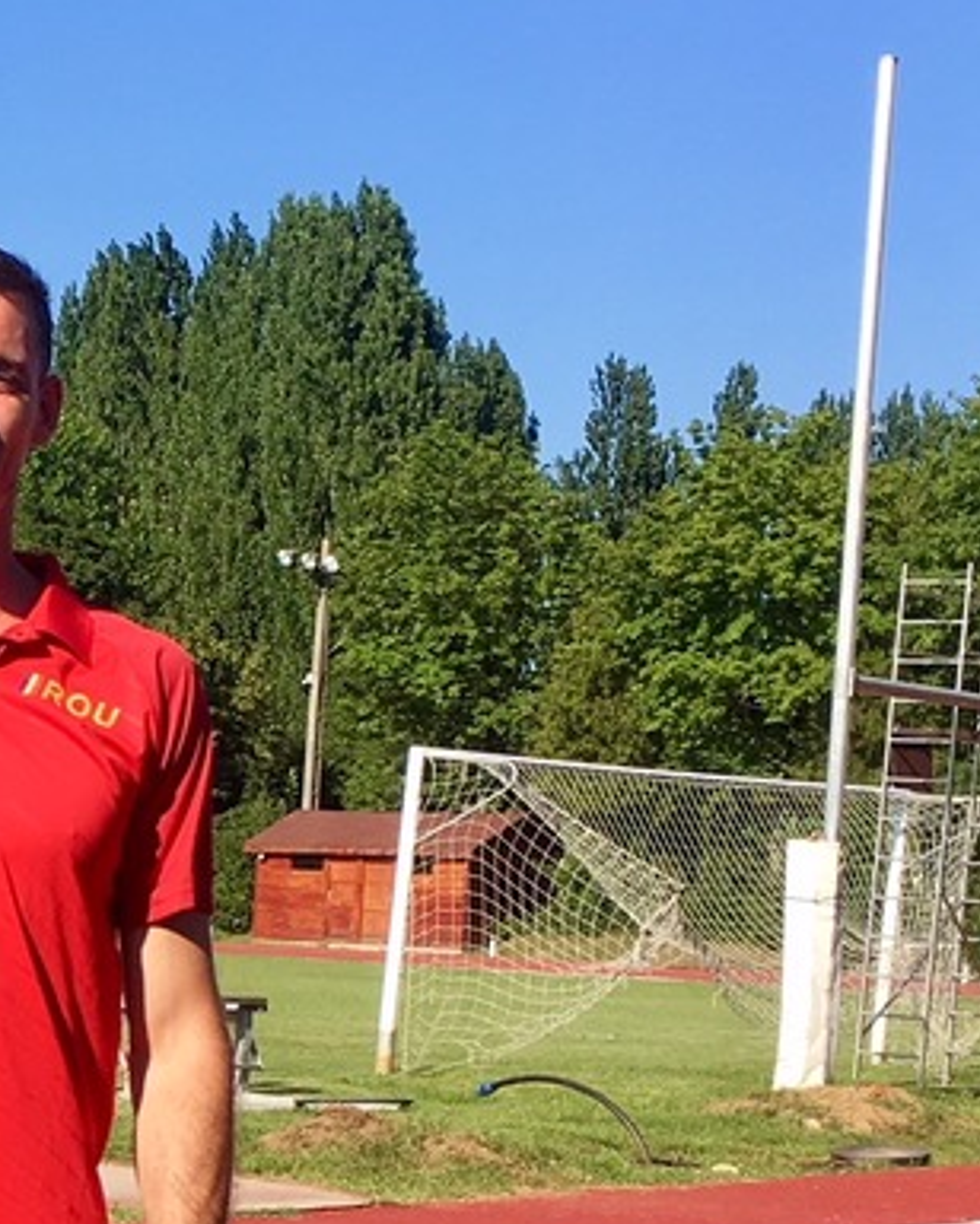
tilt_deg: -5.1
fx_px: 3408
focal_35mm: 94
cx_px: -264
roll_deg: -2.3
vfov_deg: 20.0
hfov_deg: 15.6
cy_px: 1116
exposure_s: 1/1221
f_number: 2.2
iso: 25
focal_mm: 4.15
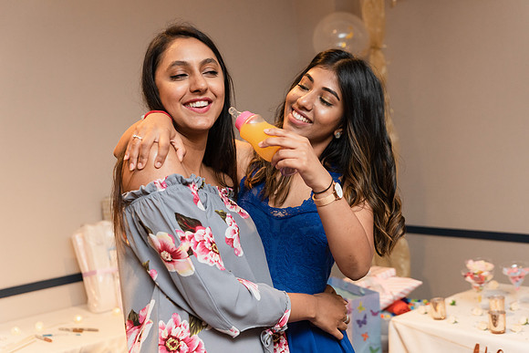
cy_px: 180
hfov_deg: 38.8
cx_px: 282
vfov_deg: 26.4
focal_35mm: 51
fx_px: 752
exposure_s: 1/160
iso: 2000
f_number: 3.5
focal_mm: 48
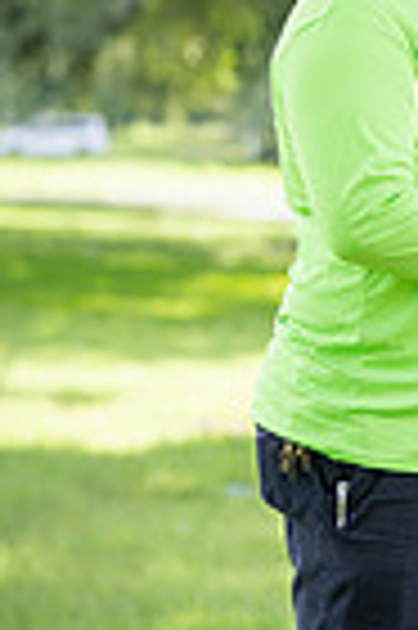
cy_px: 256
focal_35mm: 273
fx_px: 4766
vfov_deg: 7.6
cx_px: 647
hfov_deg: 5.0
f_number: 2.8
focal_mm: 85
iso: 200
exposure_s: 1/640
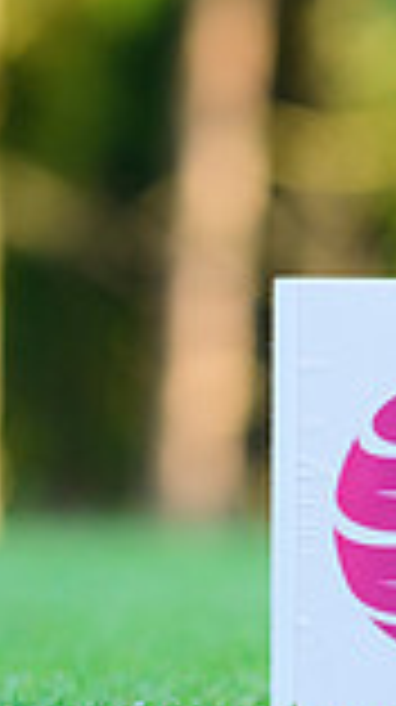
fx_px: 9808
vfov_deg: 4.1
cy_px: 241
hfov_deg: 2.3
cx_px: 1080
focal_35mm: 524
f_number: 6.3
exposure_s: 1/200
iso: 500
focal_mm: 135
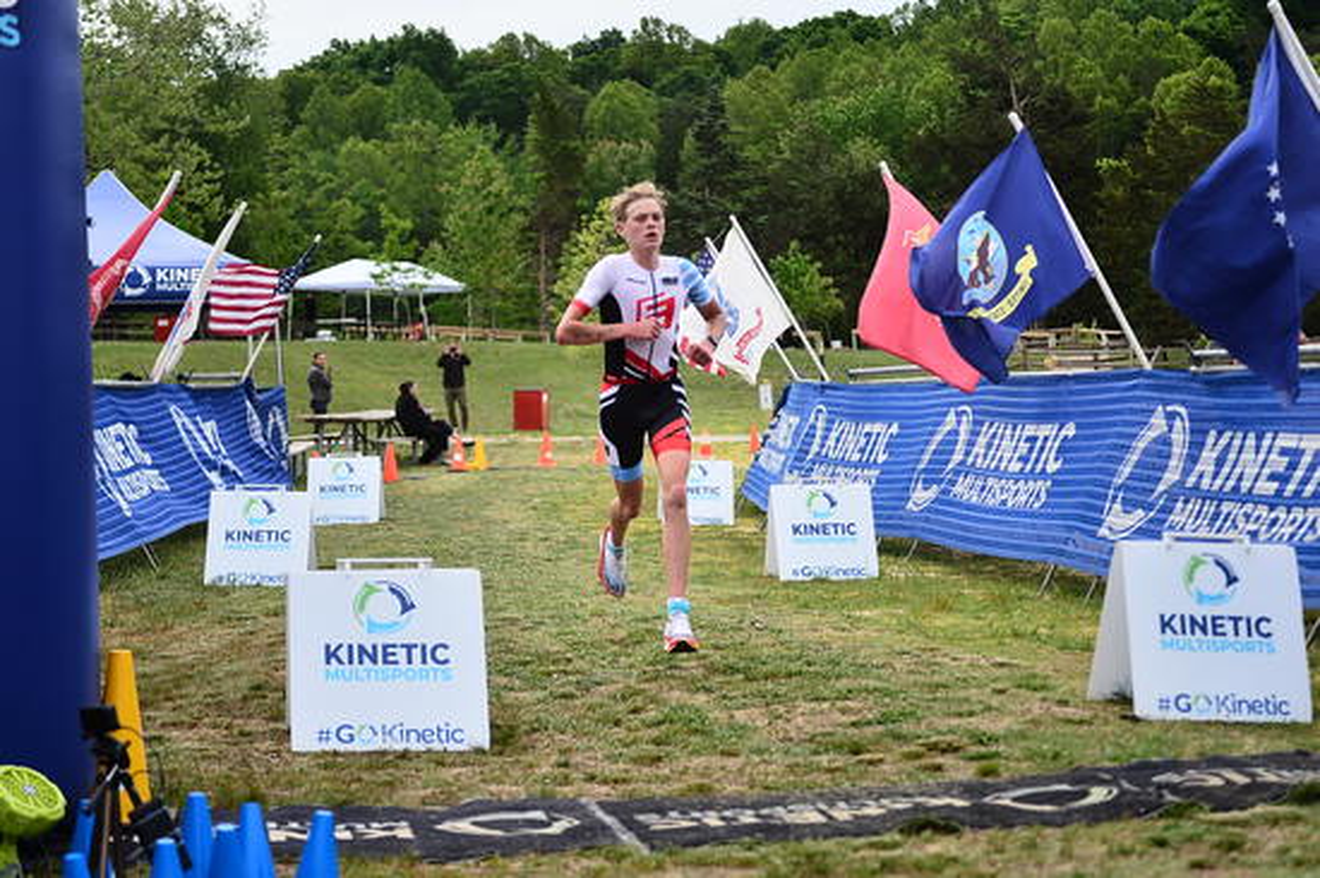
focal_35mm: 70
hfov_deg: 28.9
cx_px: 660
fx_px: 2565
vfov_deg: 19.4
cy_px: 439
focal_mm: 70
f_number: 2.8
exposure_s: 1/2000
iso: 250
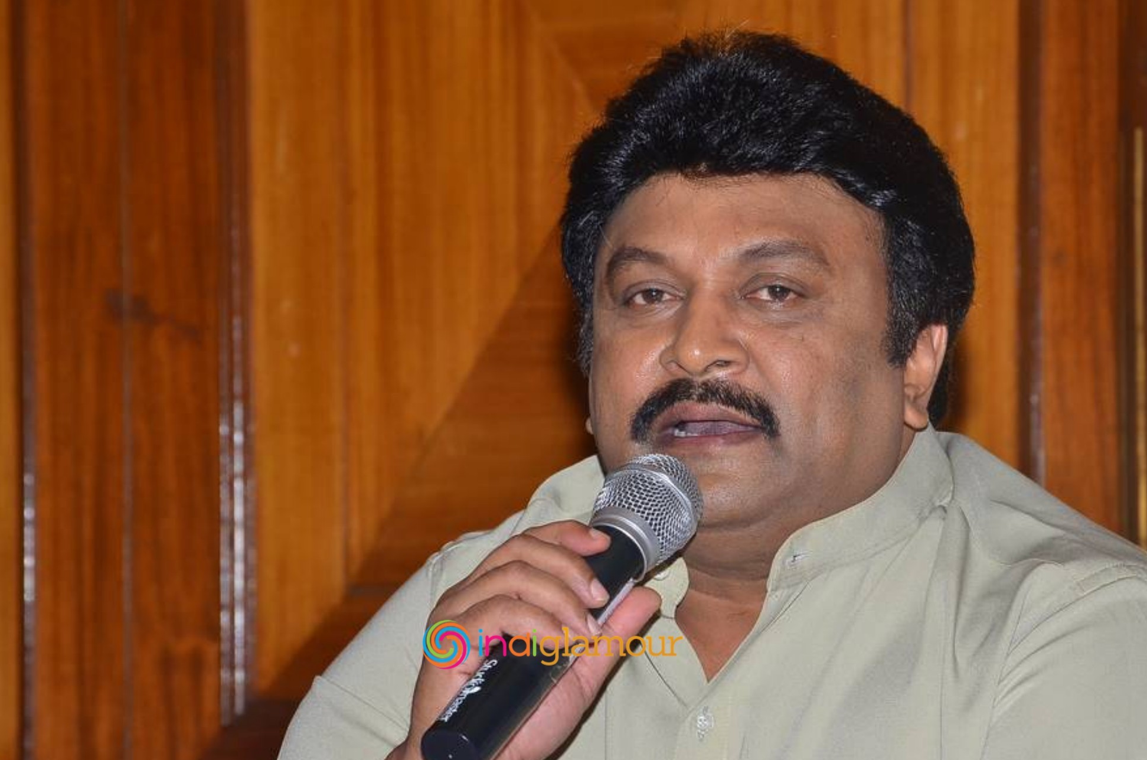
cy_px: 439
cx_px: 552
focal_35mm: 184
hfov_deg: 11.2
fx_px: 5837
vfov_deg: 7.4
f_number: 10
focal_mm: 105
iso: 800
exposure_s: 1/125
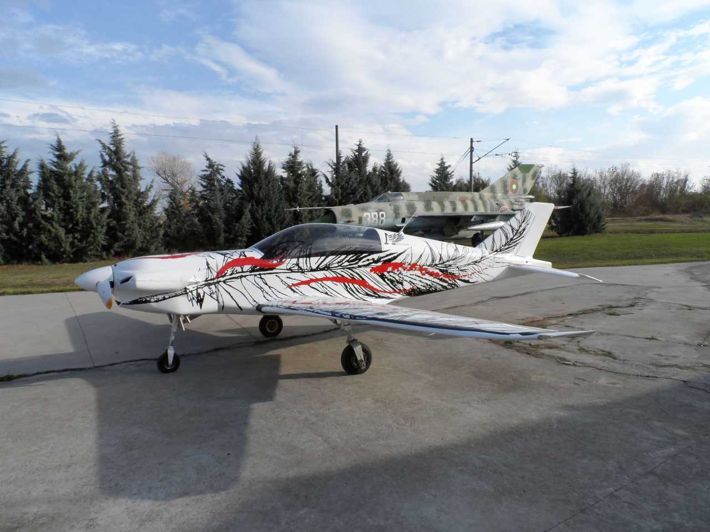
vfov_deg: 56.8
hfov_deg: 71.6
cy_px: 266
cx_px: 355
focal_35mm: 24
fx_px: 492
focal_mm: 4
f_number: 4.5
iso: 80
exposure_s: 1/350
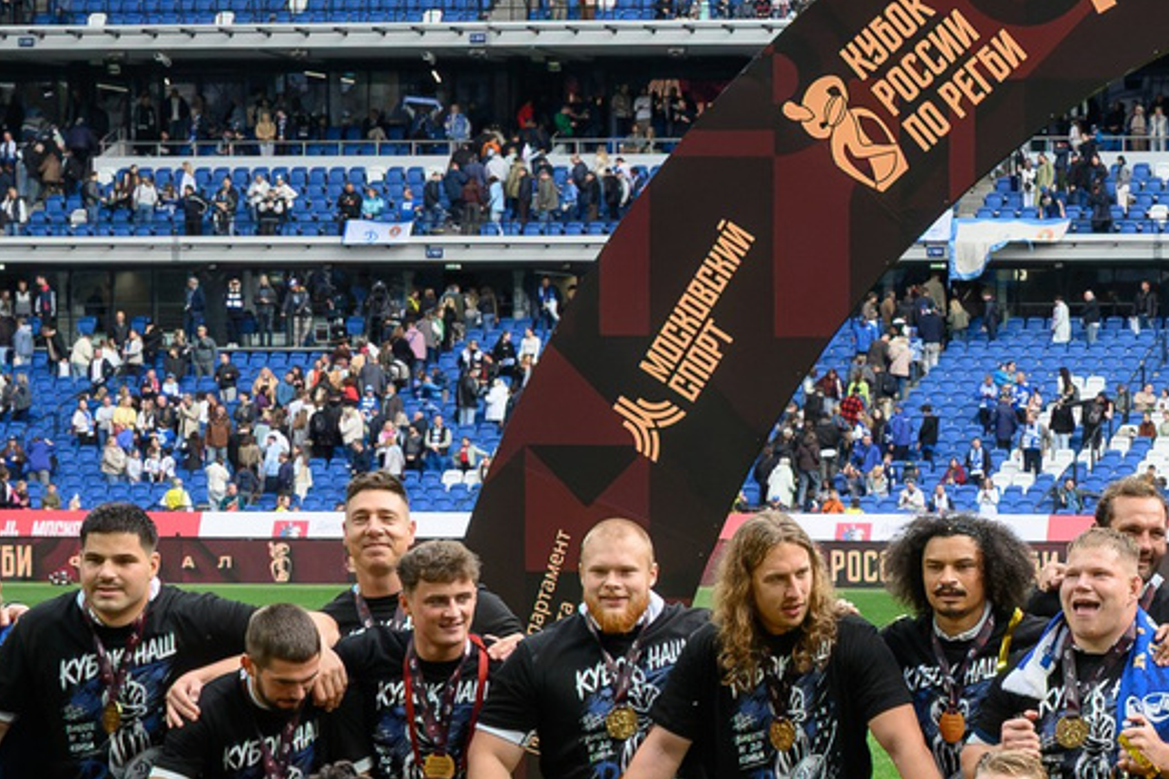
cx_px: 1630
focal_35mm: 117
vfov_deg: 11.7
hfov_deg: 16.3
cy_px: 589
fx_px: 3799
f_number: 5.6
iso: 500
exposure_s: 1/500
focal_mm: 24
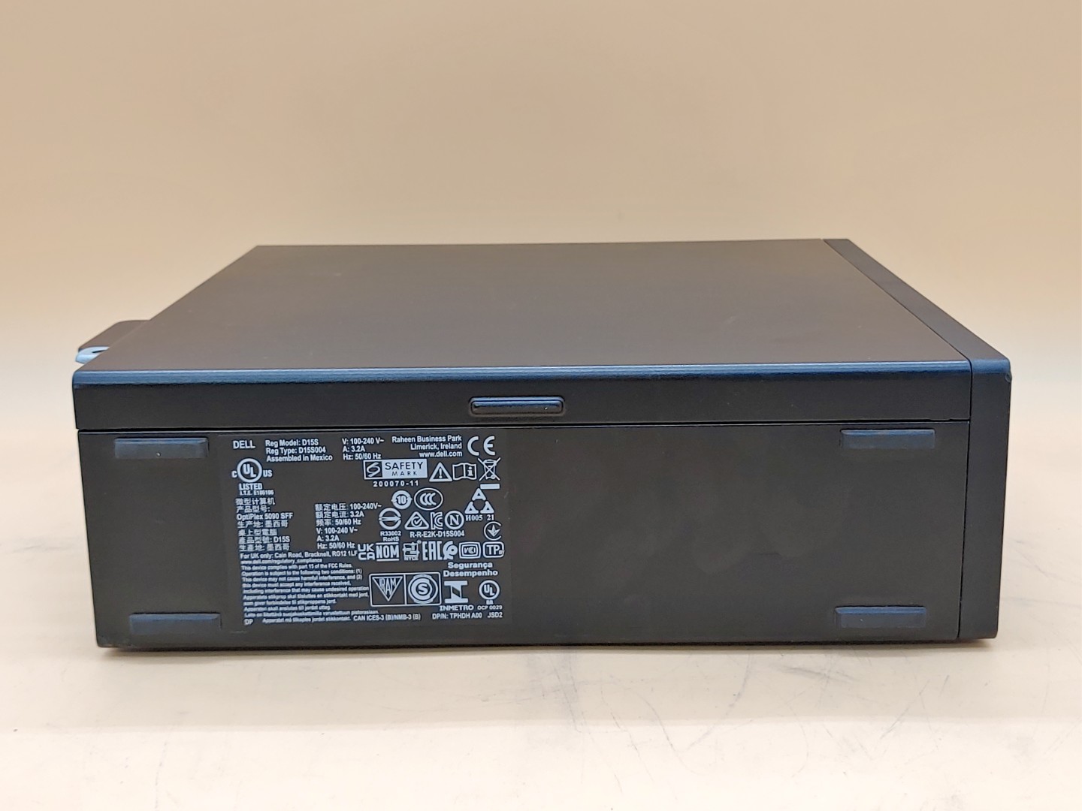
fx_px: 1438
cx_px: 541
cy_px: 406
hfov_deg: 41.2
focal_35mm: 46
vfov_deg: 31.5
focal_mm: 4.36
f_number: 1.8
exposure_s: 1/73
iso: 50
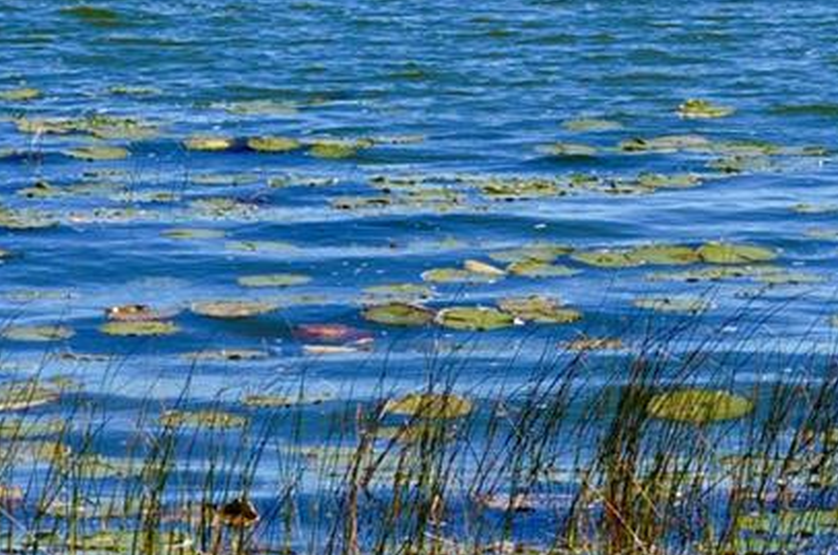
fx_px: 4838
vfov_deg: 6.6
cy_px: 64
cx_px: 324
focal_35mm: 208
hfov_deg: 9.9
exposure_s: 1/250
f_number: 8
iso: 100
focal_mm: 55
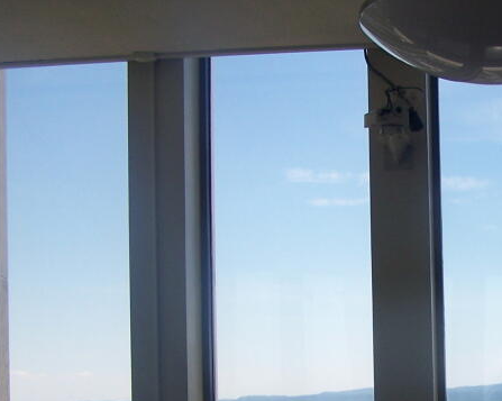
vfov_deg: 17.8
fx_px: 1262
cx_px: 453
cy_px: 340
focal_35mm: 85
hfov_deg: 22.0
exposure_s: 1/640
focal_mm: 6.3
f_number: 2.8
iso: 80
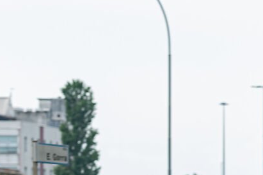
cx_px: 595
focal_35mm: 292
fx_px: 2133
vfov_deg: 4.6
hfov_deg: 6.7
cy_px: 363
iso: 100
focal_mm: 50
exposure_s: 1/100
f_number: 4
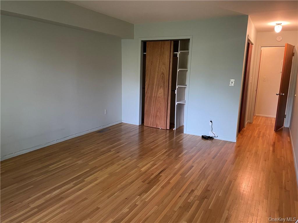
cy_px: 112
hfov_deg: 67.3
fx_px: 224
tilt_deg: -11.5
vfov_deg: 53.1
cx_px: 149
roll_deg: -1.6
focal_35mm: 26
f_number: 1.6
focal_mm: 4.2
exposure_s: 1/40
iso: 400
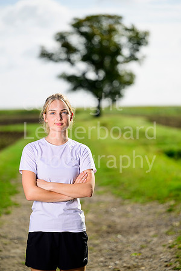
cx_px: 90
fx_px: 905
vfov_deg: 17.1
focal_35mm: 120
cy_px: 136
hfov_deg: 11.4
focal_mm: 120
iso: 64
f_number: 2.8
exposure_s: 1/2000
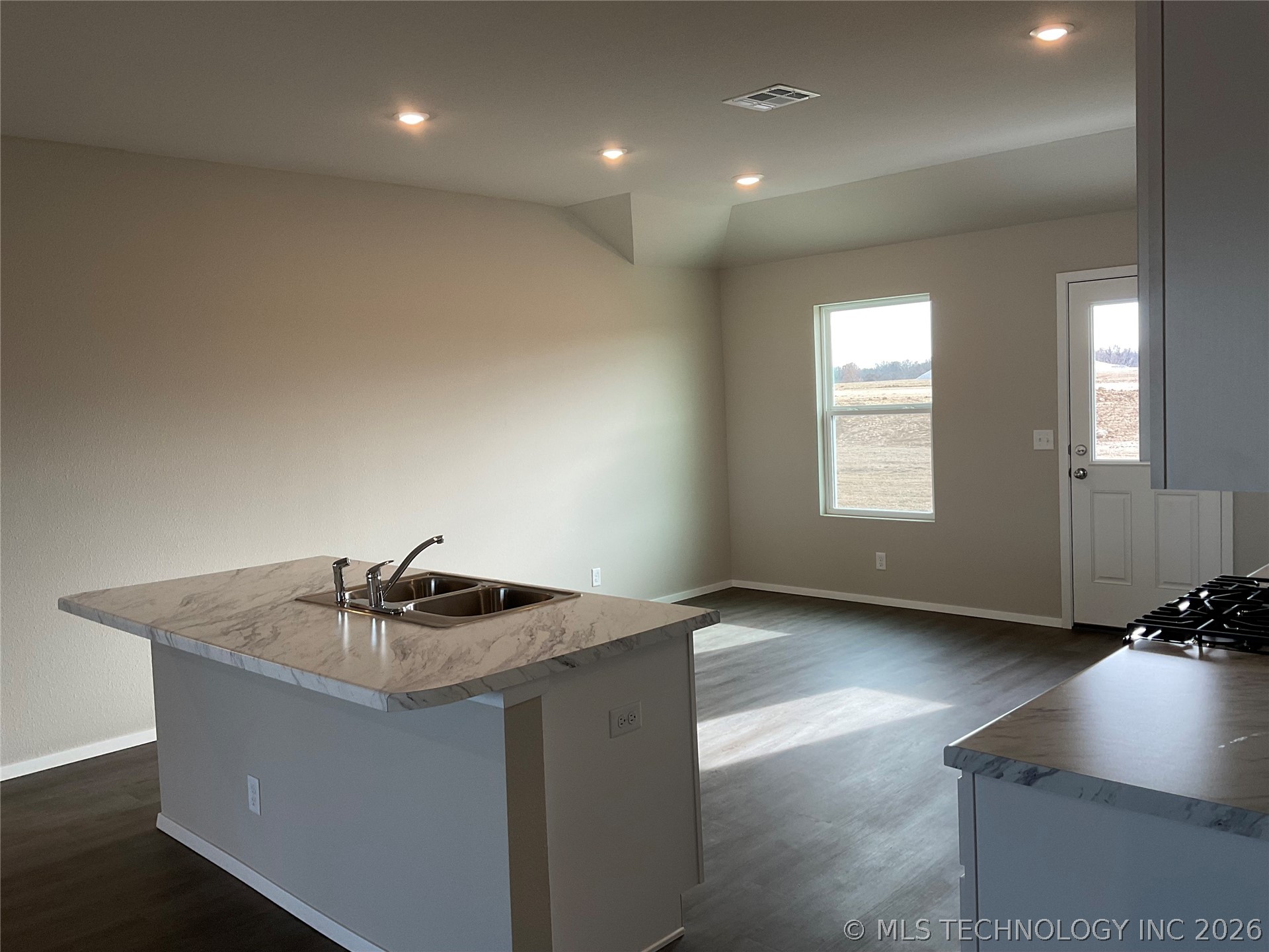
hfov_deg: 61.7
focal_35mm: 29
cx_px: 634
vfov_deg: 48.2
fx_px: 1063
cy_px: 476
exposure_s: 1/120
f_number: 1.8
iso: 50
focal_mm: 3
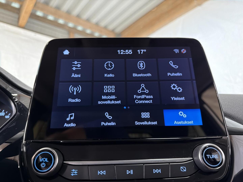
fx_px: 168
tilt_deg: +11.9
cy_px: 91
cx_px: 122
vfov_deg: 56.8
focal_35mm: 24
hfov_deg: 71.6
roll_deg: +0.7
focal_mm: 6.76
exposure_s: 1/33
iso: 640
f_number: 1.78
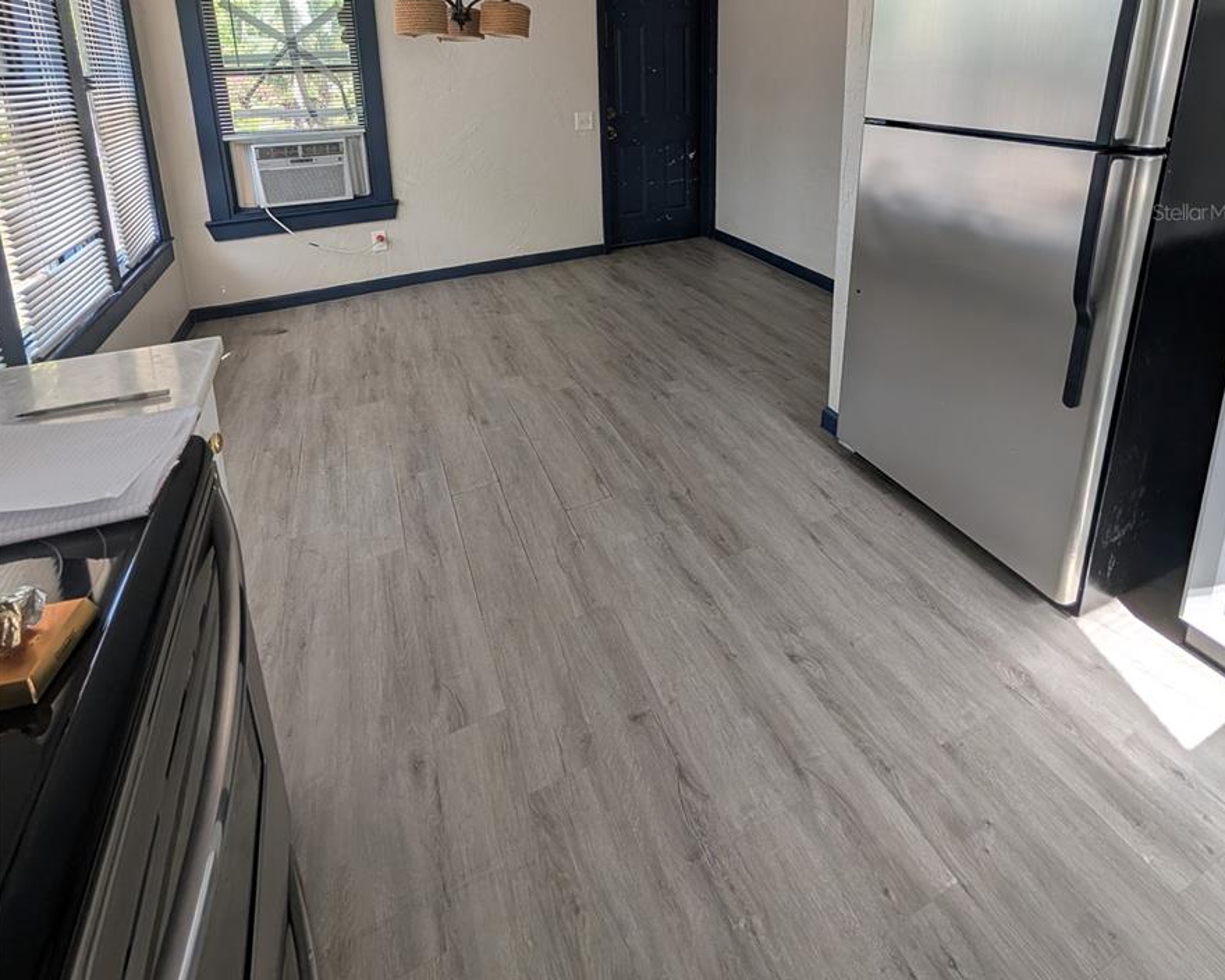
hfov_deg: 93.1
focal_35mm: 16
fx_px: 580
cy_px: 212
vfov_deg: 73.0
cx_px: 623
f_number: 1.7
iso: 50
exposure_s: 1/112
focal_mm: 2.02
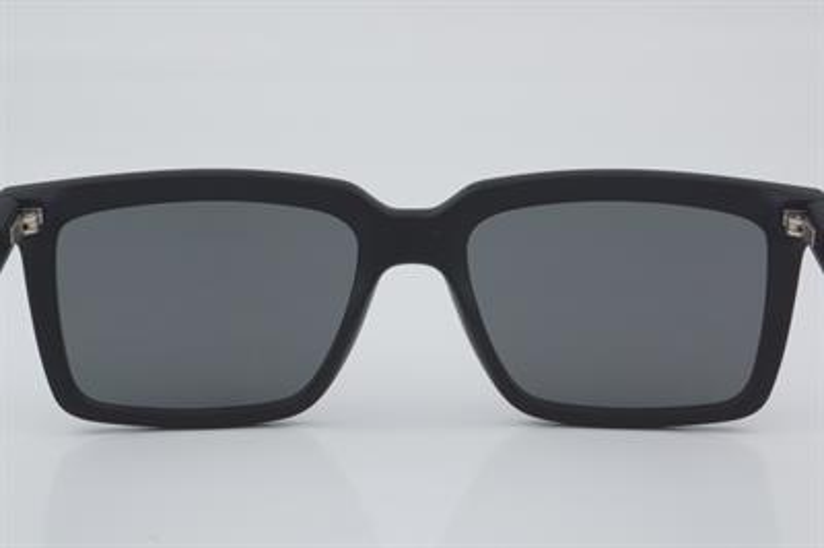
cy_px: 274
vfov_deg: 16.5
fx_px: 1887
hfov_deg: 24.6
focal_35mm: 82
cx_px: 412
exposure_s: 1/4
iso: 100
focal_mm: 55
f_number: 32
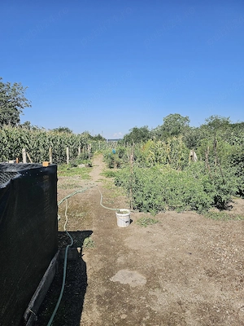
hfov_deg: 58.9
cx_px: 122
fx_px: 216
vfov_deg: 73.9
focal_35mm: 23
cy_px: 163
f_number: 1.7
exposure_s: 1/909
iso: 10
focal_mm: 6.3
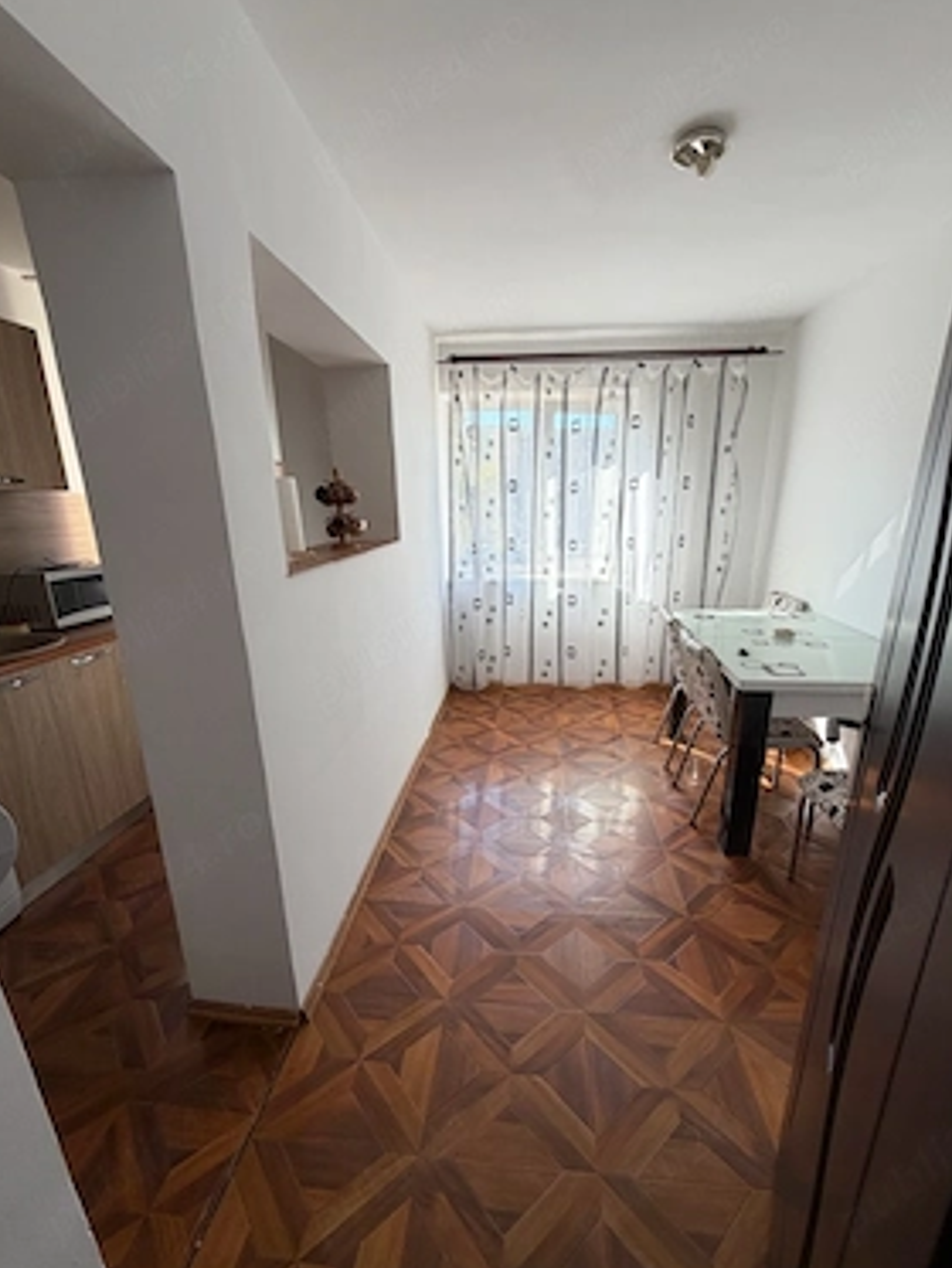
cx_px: 486
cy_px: 666
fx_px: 550
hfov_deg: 81.8
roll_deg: +1.3
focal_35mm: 15
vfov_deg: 98.1
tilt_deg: -16.2
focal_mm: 2.22
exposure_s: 1/121
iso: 64
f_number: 2.2
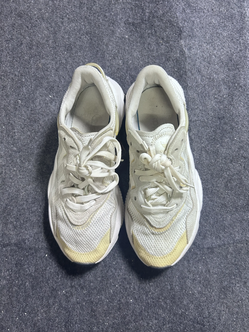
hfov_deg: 53.1
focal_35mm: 26
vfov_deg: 67.3
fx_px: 249
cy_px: 166
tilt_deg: -59.8
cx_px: 124
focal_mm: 5.7
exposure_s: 1/50
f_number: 1.5
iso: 250
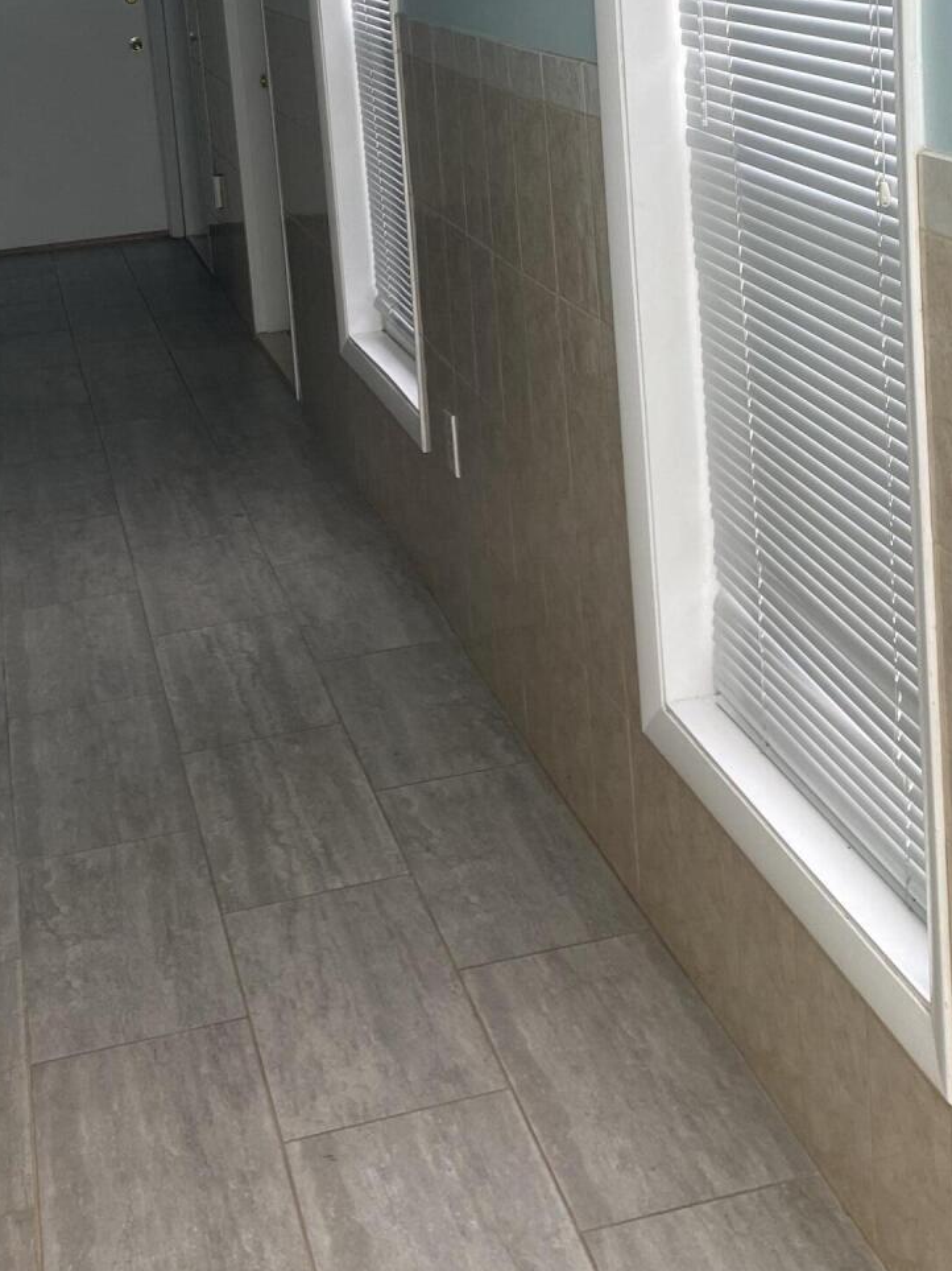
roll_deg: +5.1
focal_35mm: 54
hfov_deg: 27.0
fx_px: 1981
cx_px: 489
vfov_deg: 34.2
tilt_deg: -9.8
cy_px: 215
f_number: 1.8
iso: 32
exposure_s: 1/155
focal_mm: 4.25
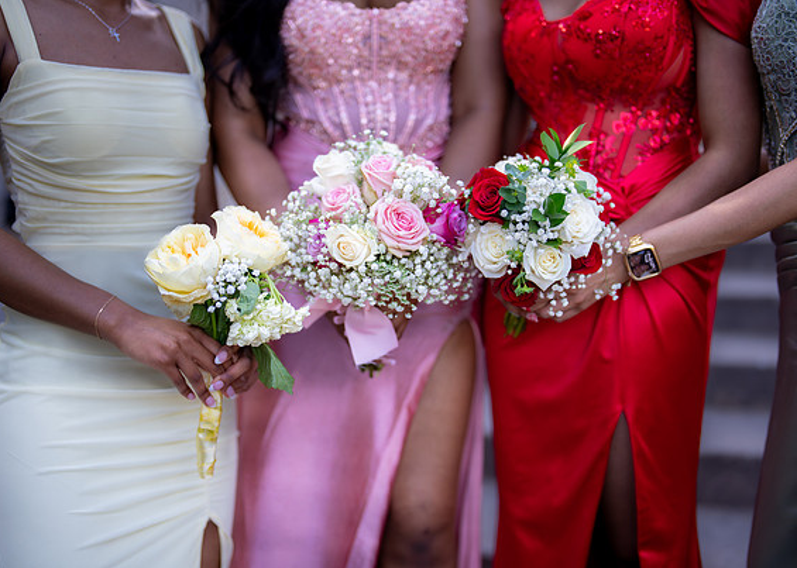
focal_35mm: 54
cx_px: 391
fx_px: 1222
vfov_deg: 26.2
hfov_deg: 36.1
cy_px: 278
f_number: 1.2
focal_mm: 50
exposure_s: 1/1600
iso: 200
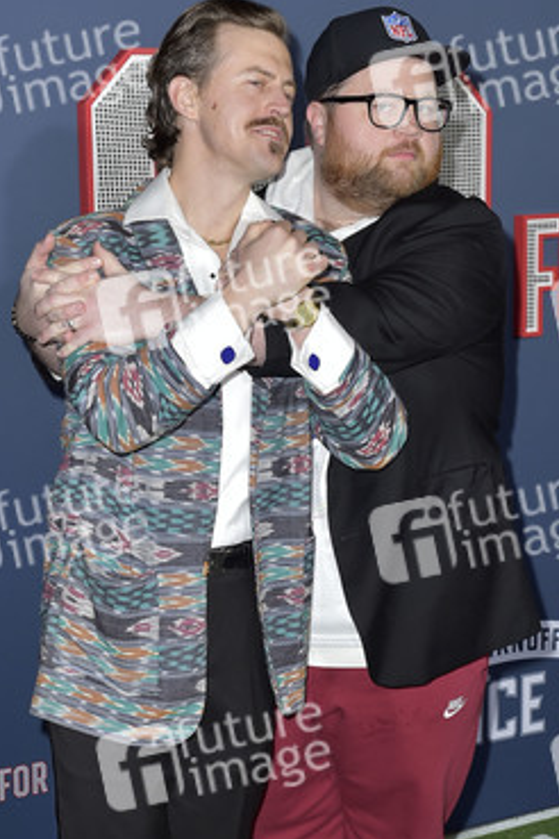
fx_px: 1211
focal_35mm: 52
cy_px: 416
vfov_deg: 38.2
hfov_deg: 26.0
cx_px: 281
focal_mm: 48
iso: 500
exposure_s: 1/250
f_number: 6.3
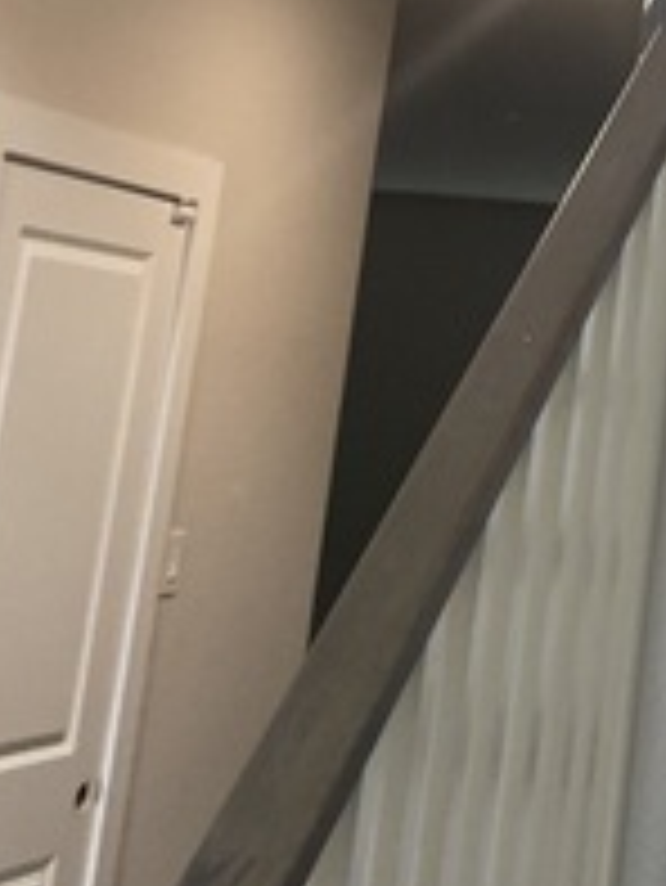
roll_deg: -5.9
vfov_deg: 20.3
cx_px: 783
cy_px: -281
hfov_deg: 16.2
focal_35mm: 88
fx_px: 2255
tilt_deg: +16.3
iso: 100
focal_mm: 4.2
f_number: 1.6
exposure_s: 1/120
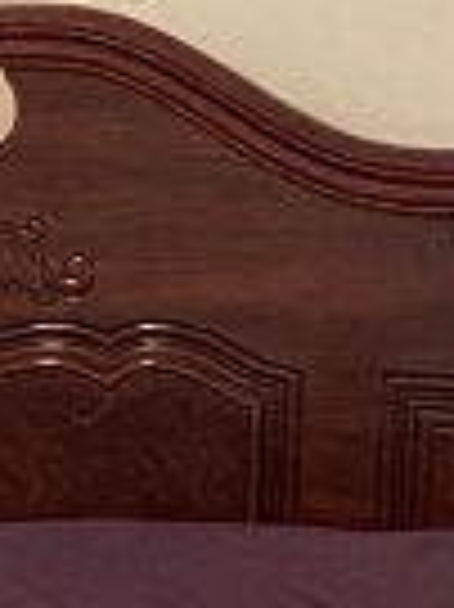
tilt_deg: -10.3
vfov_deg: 9.5
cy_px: 667
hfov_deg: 6.5
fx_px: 3608
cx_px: -944
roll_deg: +0.7
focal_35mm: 206
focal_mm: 4.25
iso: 500
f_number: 1.8
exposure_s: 1/30
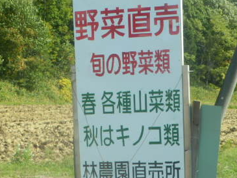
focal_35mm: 121
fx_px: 829
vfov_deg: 12.2
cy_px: 129
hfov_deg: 16.3
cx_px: 121
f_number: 4.8
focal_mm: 12.3
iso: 80
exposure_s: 1/200
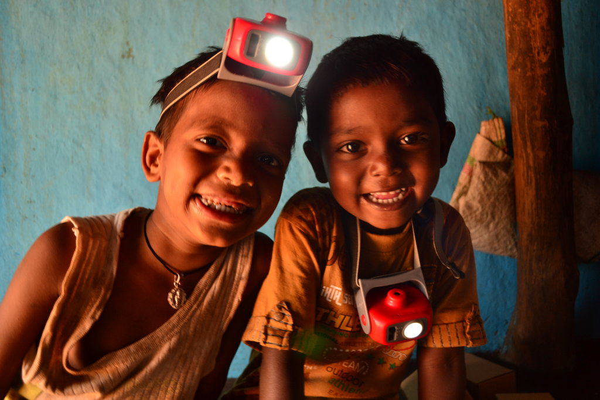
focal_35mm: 33
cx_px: 300
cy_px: 200
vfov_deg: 40.0
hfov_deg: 57.2
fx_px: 550
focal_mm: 22
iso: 280
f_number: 4
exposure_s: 1/40
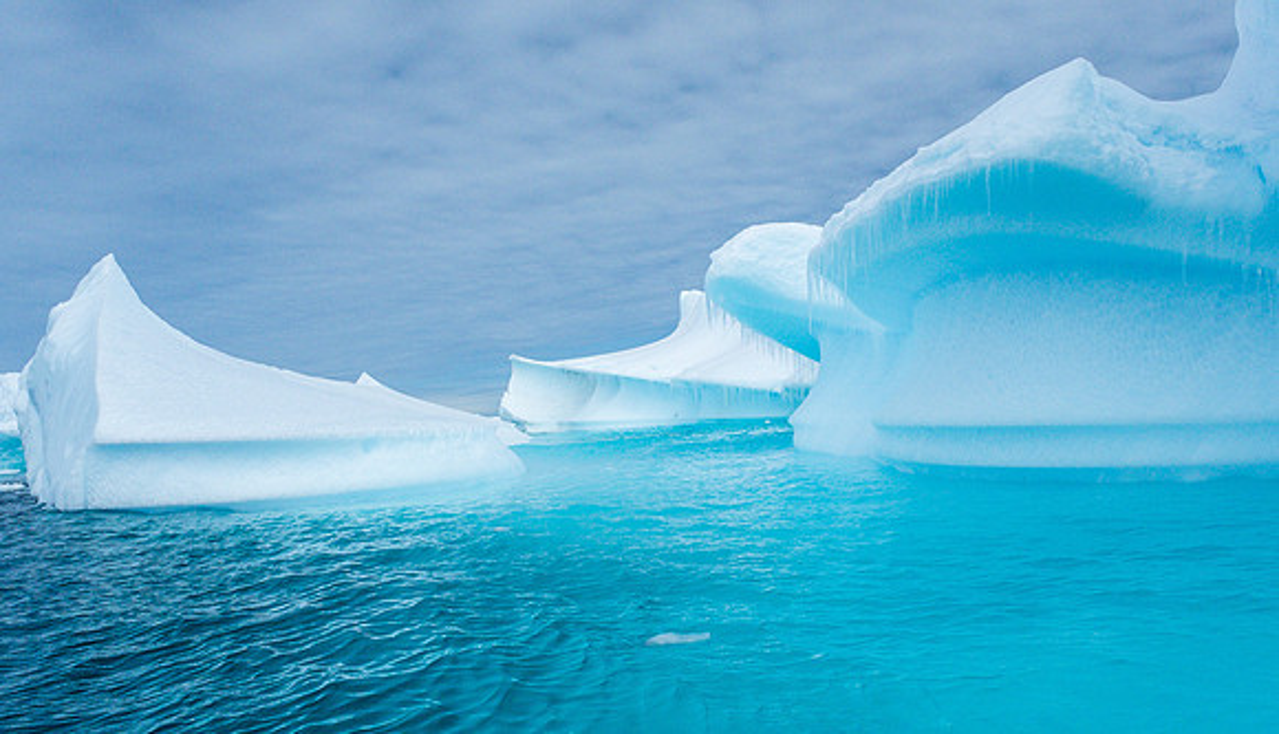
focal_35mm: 27
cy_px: 421
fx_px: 930
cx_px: 639
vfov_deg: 43.0
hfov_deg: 69.0
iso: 2500
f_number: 11
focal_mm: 17.1
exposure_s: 1/1600
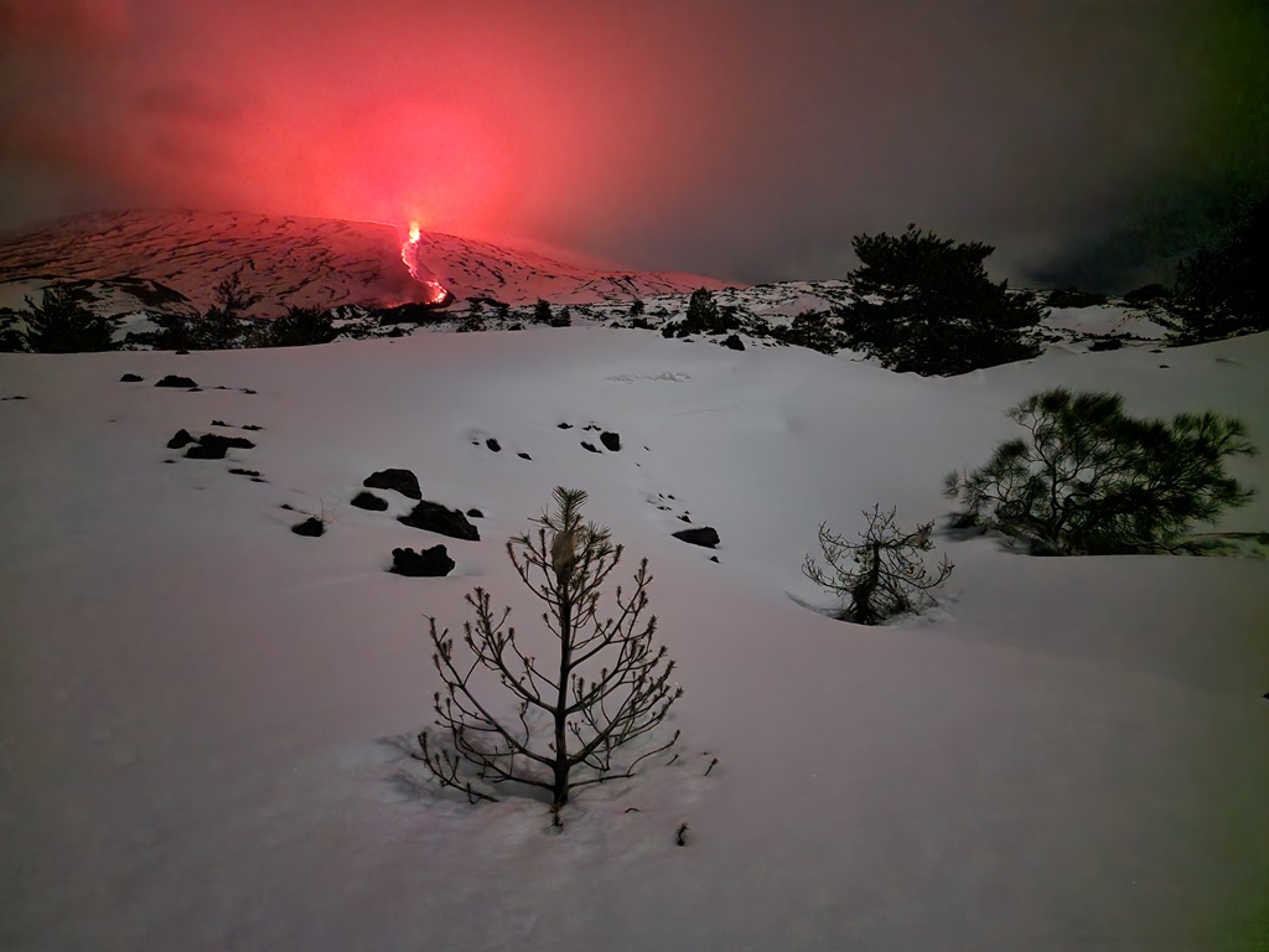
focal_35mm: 23
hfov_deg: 73.9
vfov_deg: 58.9
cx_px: 634
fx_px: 843
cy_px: 476
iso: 3200
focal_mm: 6.4
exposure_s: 1/8
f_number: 1.8
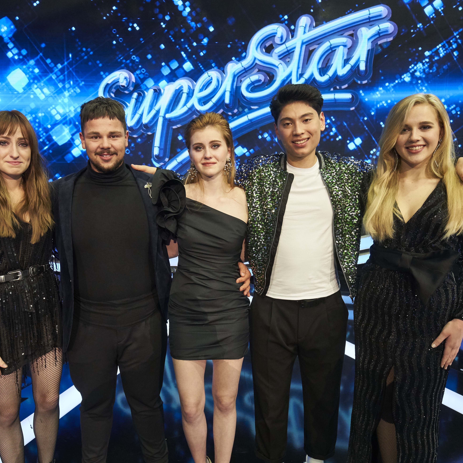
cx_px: 212
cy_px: 229
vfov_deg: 60.9
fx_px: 393
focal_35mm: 26
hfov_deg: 60.9
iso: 4000
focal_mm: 20
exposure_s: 1/160
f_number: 5.6
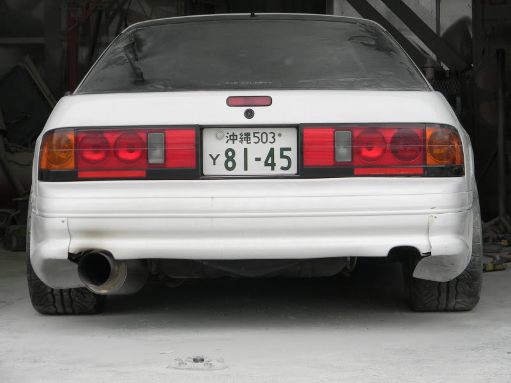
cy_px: 192
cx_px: 256
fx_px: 1550
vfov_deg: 14.1
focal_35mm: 105
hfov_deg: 18.7
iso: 80
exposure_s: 1/78
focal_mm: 19
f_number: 4.7
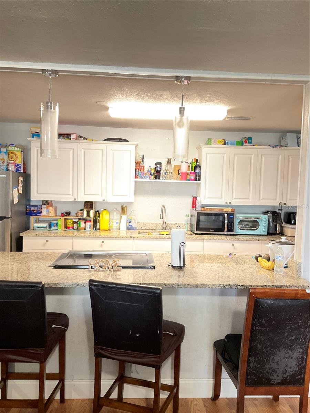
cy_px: 206
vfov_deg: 61.7
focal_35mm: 29
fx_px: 346
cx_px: 155
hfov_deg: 48.2
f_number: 1.8
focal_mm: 3
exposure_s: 1/30
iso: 320
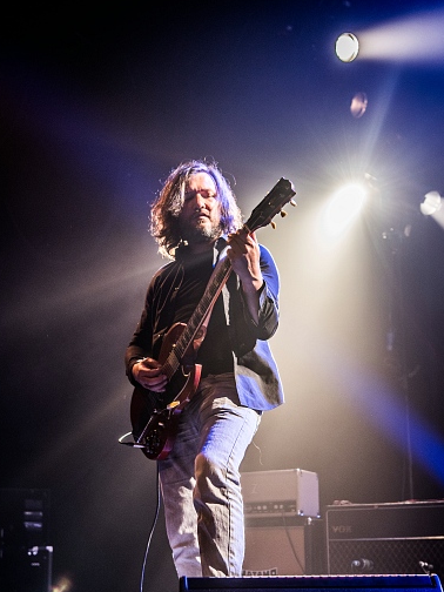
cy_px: 391
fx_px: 941
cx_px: 208
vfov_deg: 34.6
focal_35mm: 55
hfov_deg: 26.6
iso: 800
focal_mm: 40
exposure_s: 1/80
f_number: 3.5
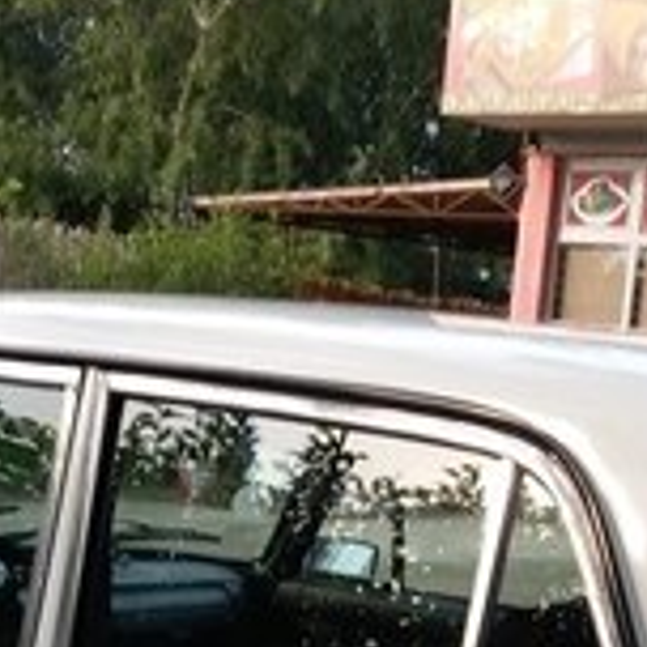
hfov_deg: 22.2
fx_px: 1649
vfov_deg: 19.7
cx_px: 302
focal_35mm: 78
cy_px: 928
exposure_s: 1/129
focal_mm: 3.7
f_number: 1.9
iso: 40
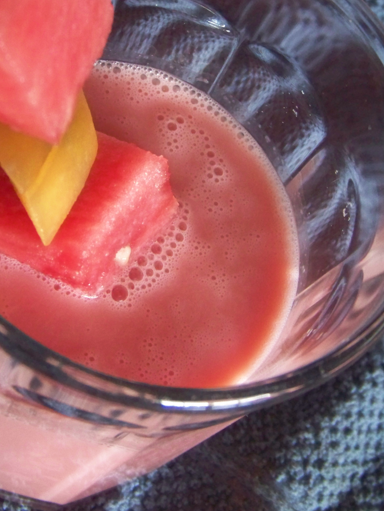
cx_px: 144
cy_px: 156
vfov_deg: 24.8
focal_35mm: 78
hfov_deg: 18.9
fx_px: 1153
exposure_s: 1/20
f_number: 2.8
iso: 400
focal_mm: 7.6
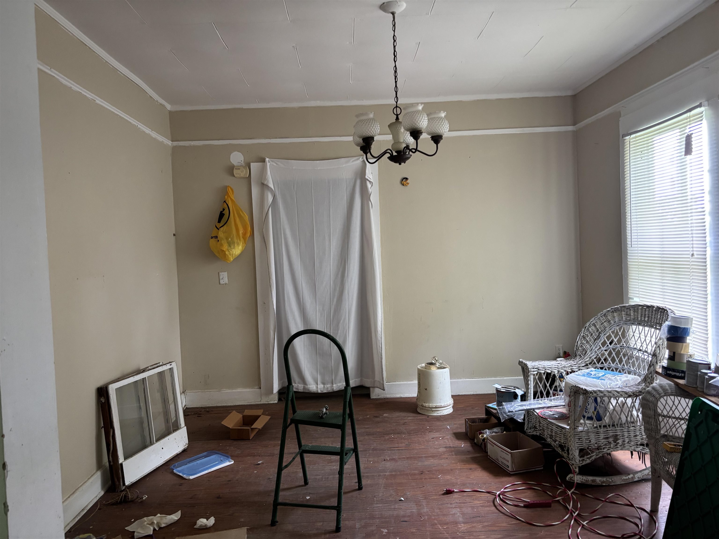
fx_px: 540
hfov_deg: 67.3
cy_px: 270
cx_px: 360
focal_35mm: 26
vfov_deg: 53.1
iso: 320
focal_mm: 5.96
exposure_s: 1/60
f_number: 1.6
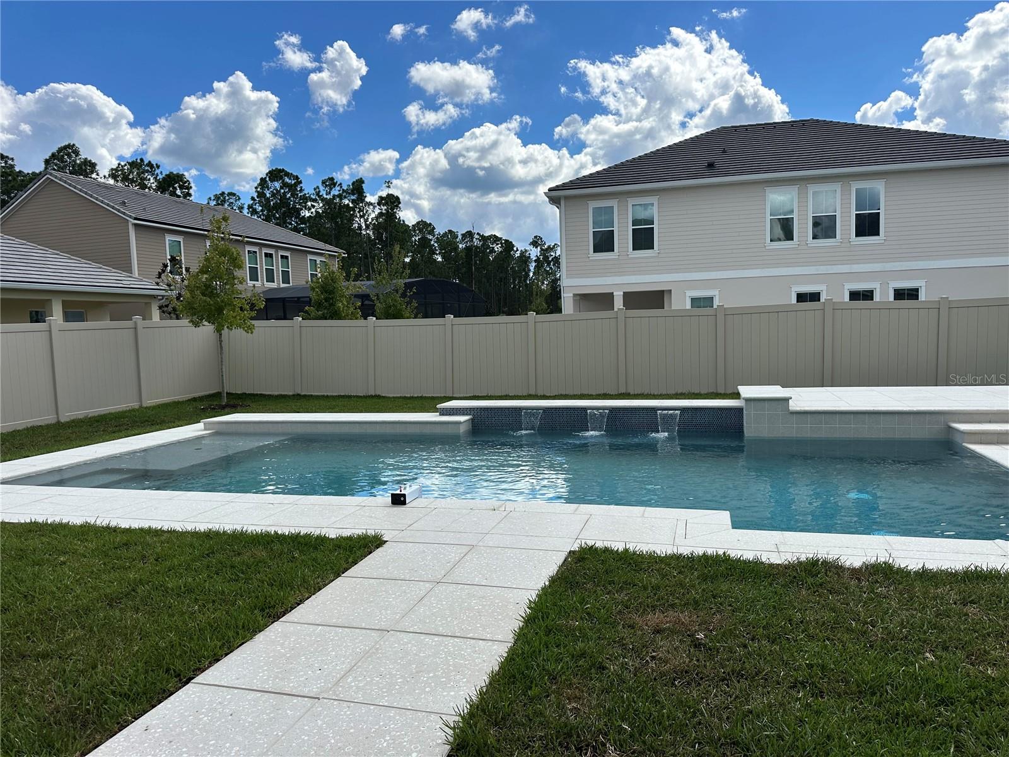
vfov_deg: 56.8
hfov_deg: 71.6
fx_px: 700
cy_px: 378
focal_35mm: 24
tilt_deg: -4.3
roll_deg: +1.2
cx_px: 504
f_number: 1.78
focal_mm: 6.86
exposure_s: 1/4545
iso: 80
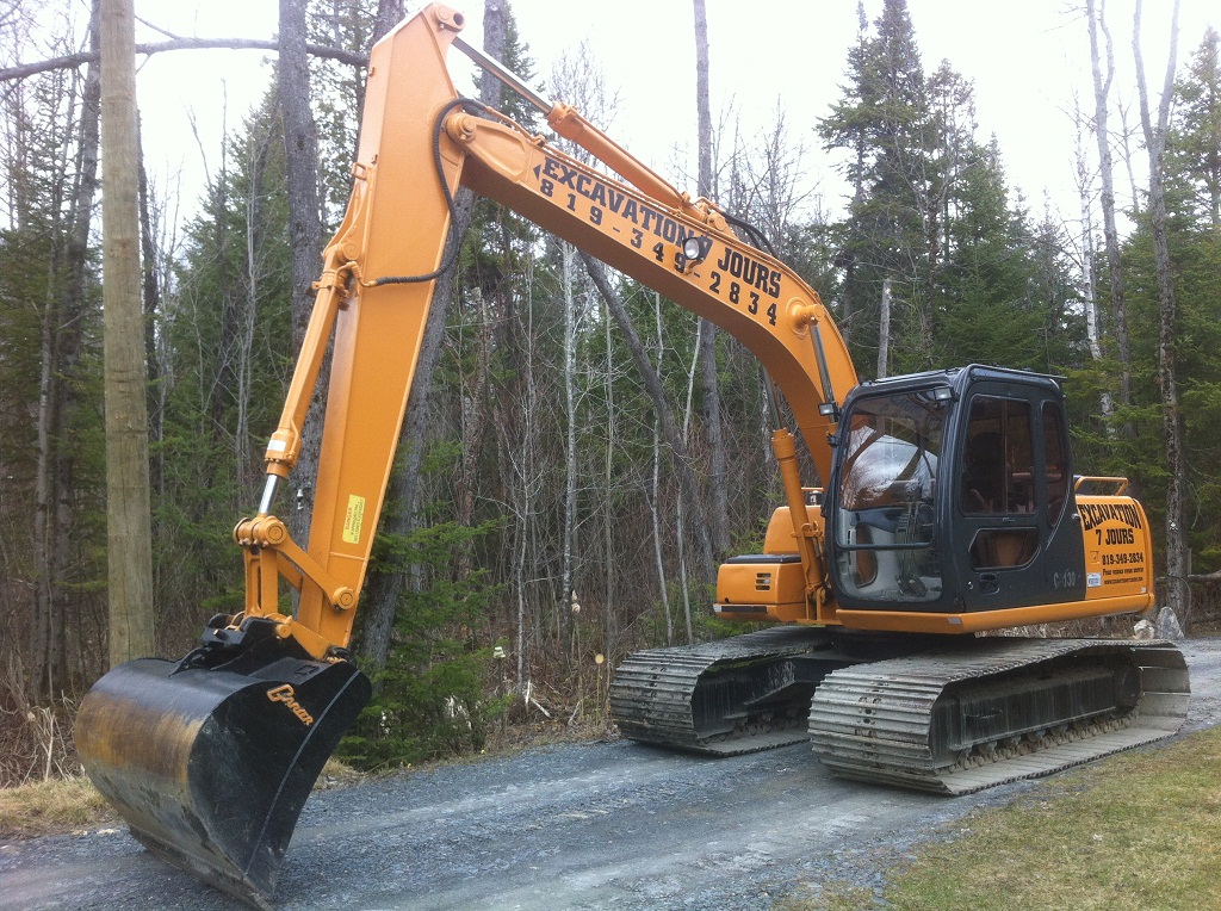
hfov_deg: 52.7
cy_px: 456
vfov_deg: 40.6
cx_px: 610
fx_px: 1232
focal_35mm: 35
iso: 80
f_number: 2.8
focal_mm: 3.85
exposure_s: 1/301
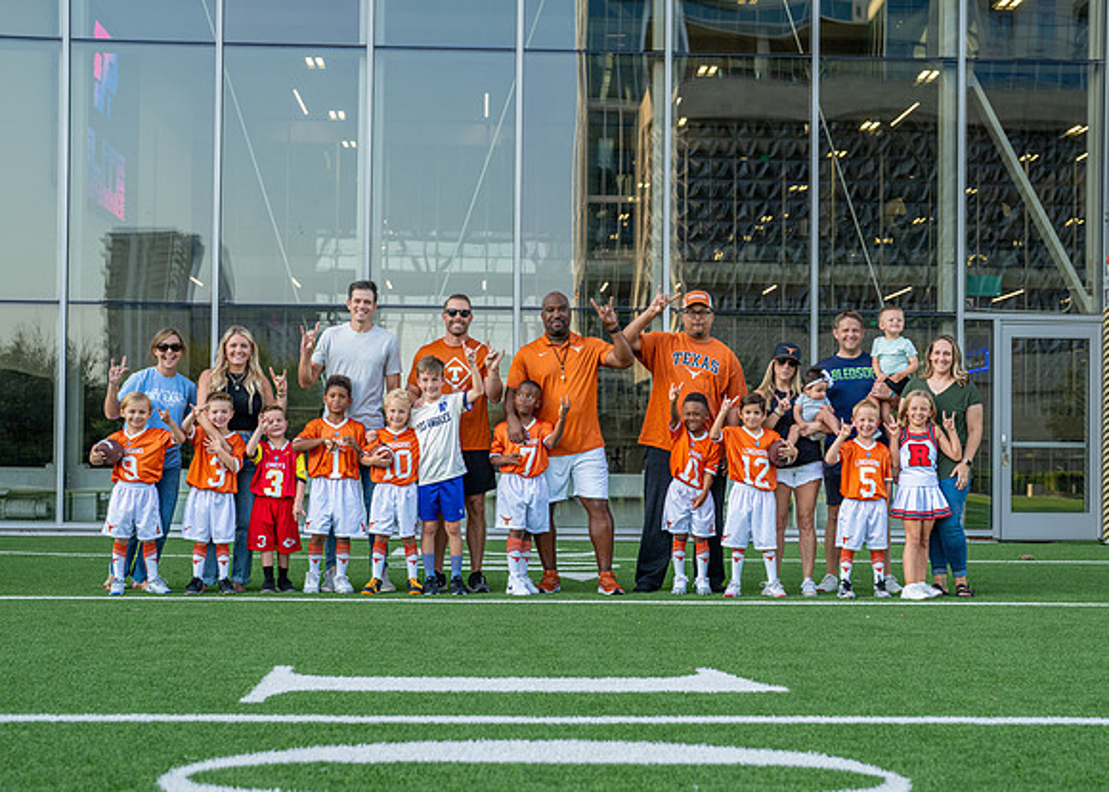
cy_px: 421
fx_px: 1800
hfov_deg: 34.3
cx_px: 565
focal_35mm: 57
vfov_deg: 24.8
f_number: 3.5
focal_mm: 50
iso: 400
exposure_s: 1/640
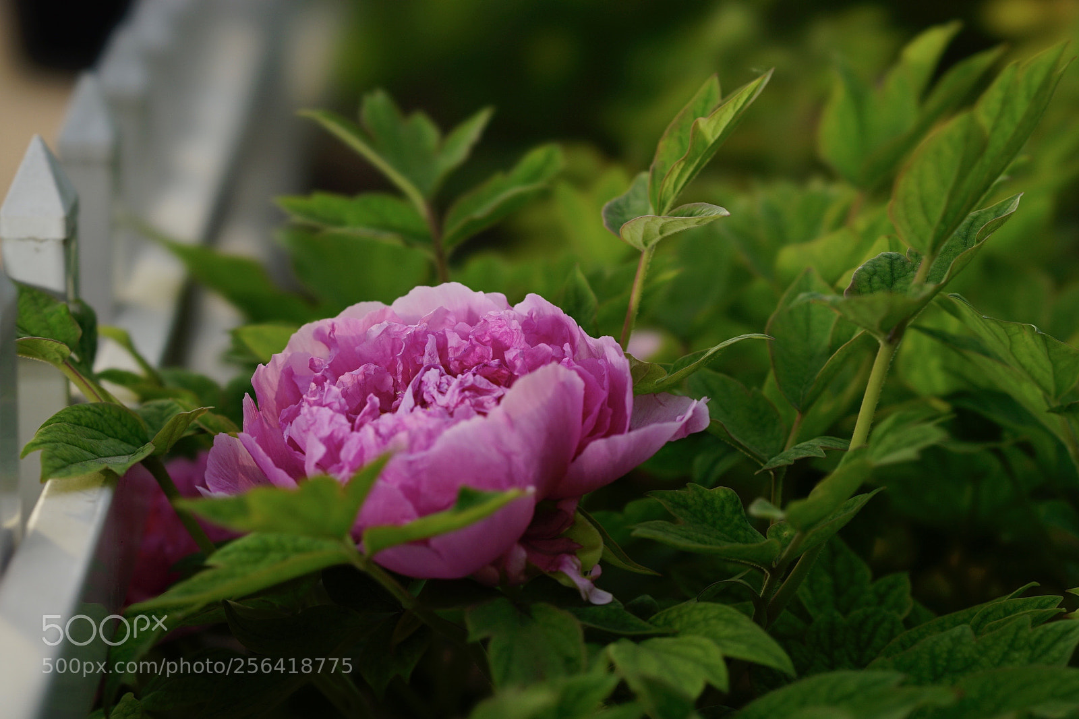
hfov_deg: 20.4
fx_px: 2996
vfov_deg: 13.7
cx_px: 540
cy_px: 360
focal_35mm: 100
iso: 100
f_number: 5.6
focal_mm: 100
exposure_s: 1/400
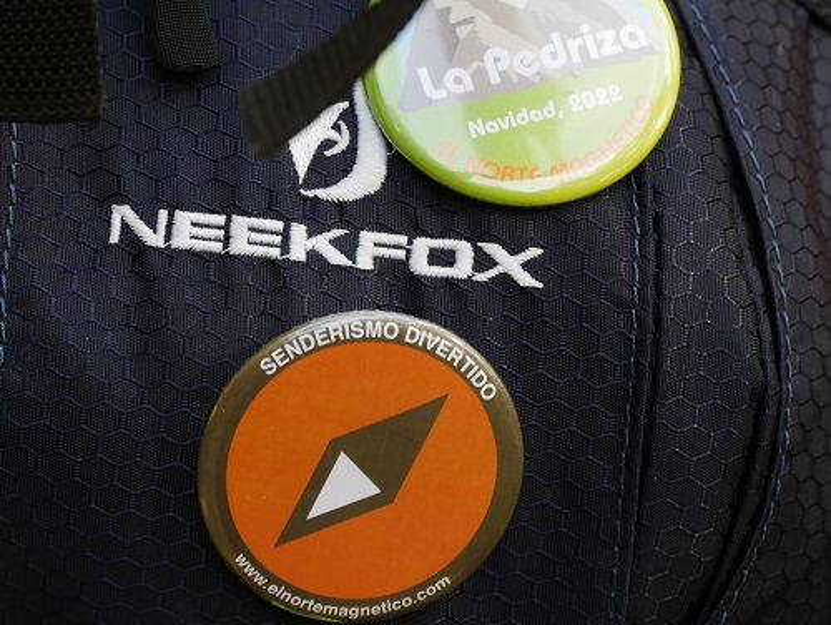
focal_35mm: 120
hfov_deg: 16.4
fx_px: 2884
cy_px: 312
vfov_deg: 12.4
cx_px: 416
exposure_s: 1/60
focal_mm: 60
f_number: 5
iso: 200
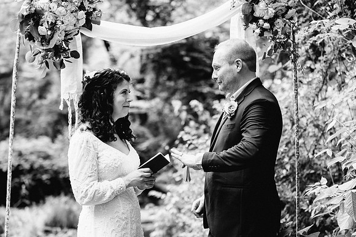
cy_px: 114
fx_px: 778
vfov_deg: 17.4
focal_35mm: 79
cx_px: 178
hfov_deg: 25.8
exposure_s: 1/400
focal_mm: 75
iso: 500
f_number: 3.2
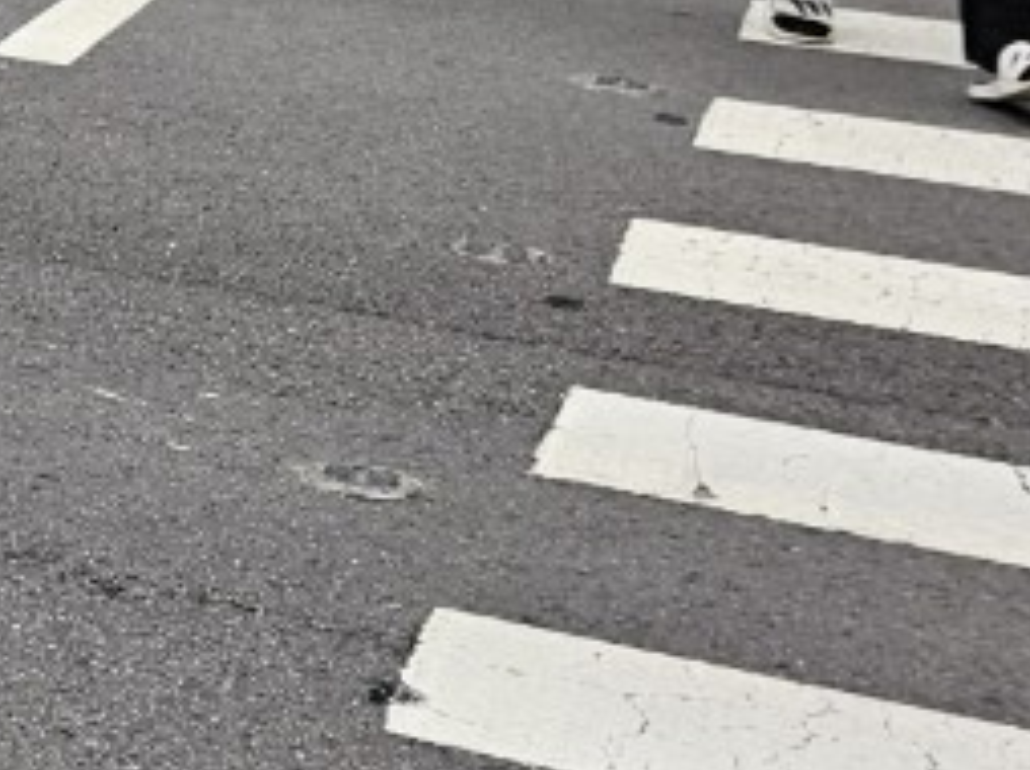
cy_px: -685
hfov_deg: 13.0
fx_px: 3448
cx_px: -1427
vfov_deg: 11.6
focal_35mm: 116
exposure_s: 1/208
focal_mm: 6.3
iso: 50
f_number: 1.7
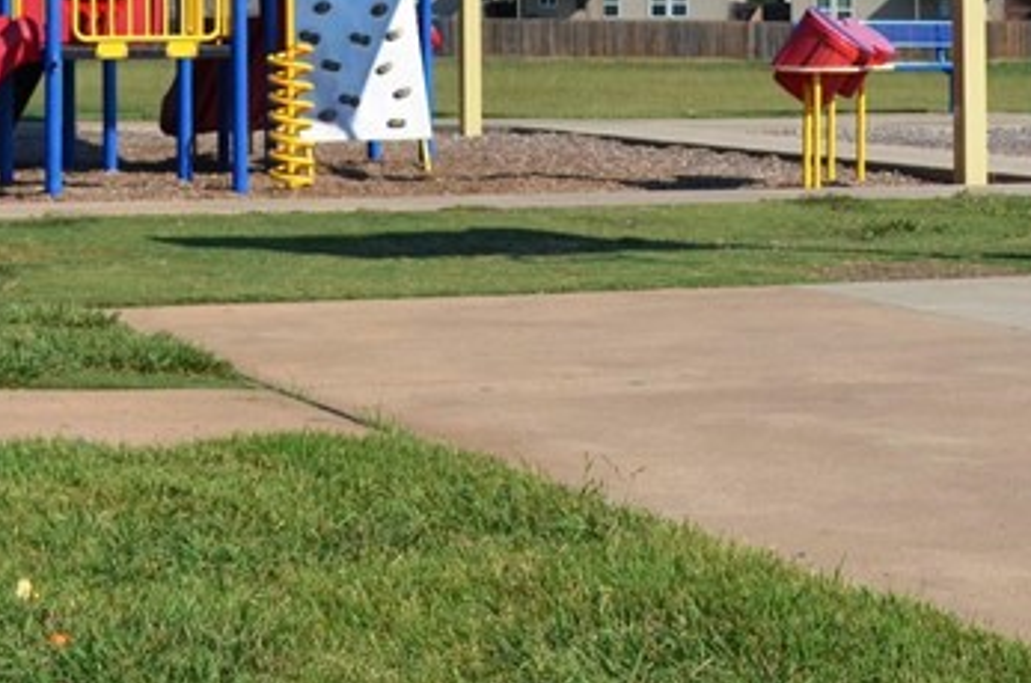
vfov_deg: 11.9
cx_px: 747
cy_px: 1
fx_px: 3230
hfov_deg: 18.0
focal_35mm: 113
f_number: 4
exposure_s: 1/2000
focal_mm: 24
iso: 140
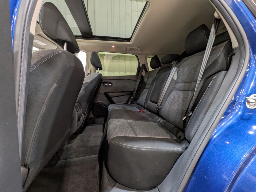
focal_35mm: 14
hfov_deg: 102.1
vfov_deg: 85.7
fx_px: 104
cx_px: 128
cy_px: 96
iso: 152
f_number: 2.2
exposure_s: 1/30
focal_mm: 1.83
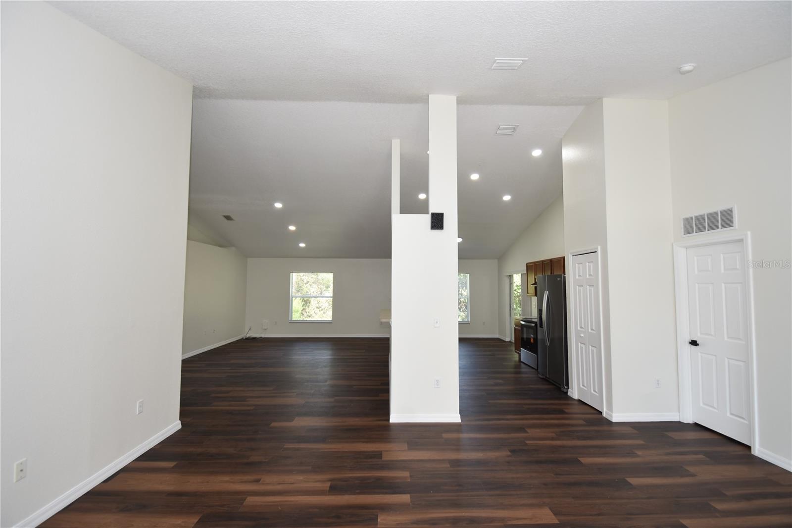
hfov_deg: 100.4
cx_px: 396
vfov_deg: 77.3
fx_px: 330
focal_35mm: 15
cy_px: 264
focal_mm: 10
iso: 220
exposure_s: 1/60
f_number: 4
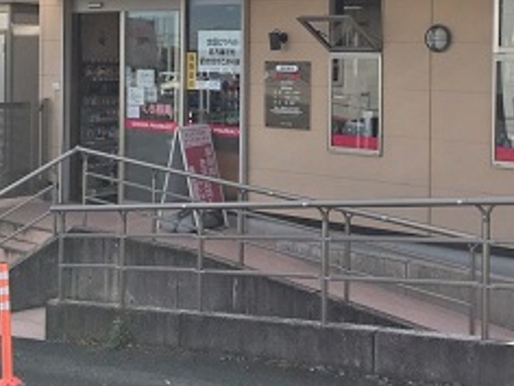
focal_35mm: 59
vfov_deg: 24.1
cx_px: 305
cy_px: 41
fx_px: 876
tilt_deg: -1.2
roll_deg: -0.7
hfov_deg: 32.6
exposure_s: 1/1672
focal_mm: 4.15
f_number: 2.2
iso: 25
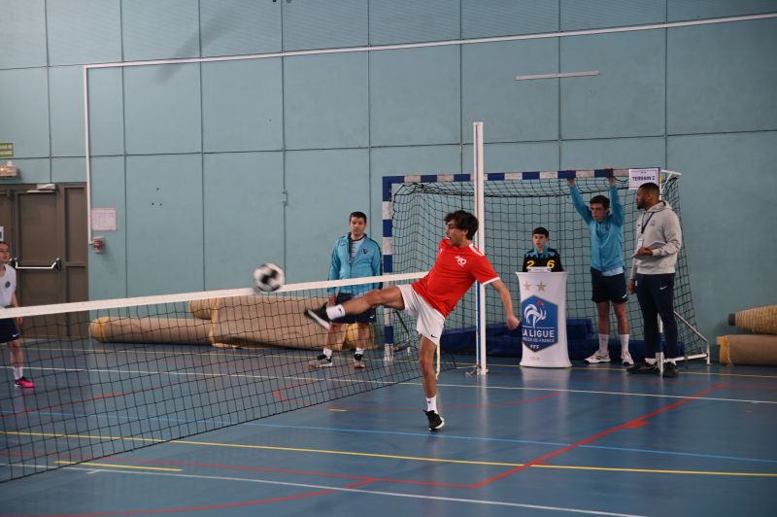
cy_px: 258
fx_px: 1510
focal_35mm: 70
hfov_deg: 28.9
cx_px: 388
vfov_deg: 19.4
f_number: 2.8
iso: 400
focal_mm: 70
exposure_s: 1/160
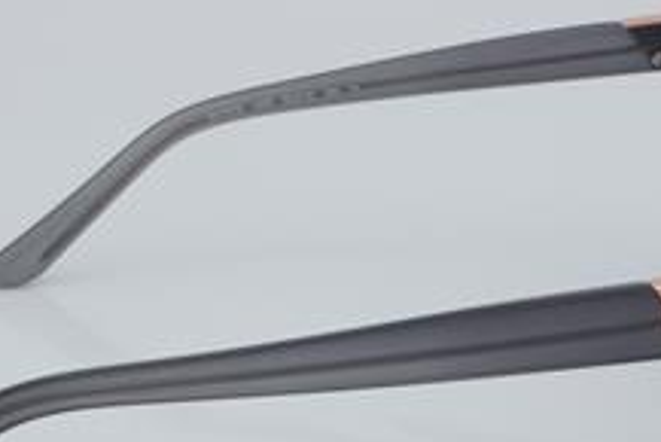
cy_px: 326
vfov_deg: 9.9
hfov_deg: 14.9
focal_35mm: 138
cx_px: 359
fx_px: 2535
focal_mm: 50
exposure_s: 1/4
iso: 100
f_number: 32
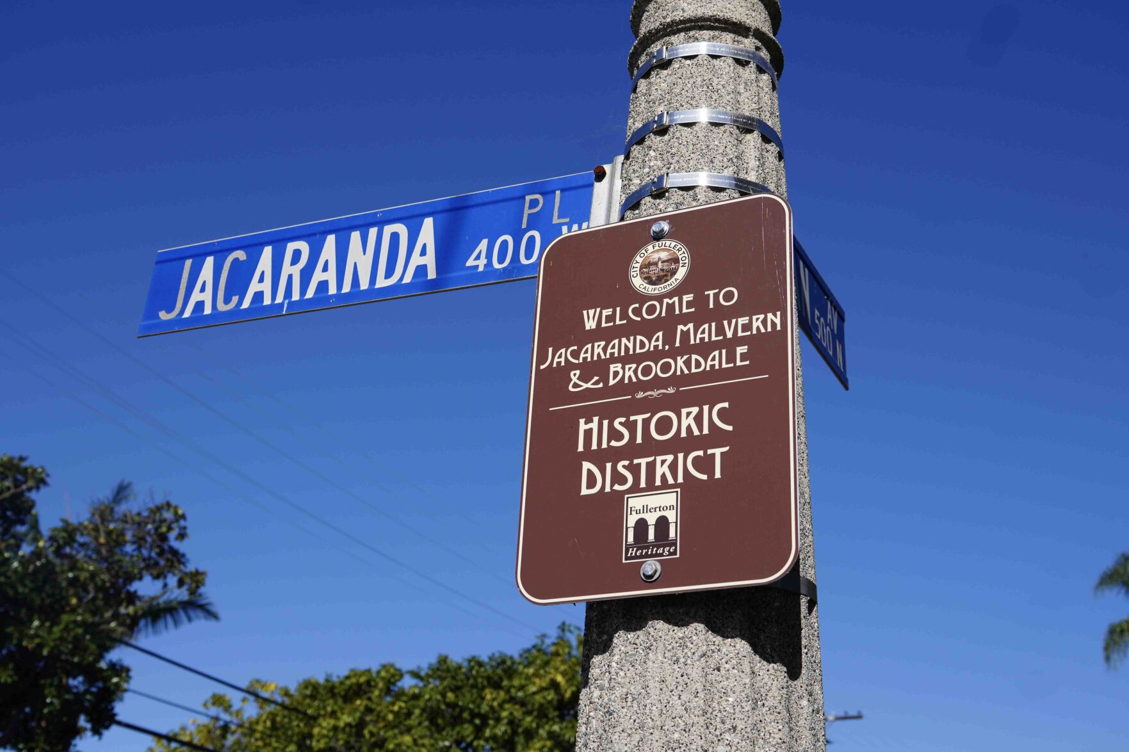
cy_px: 376
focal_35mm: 42
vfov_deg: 31.9
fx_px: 1317
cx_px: 564
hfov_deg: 46.4
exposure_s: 1/1000
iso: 100
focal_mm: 28
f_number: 5
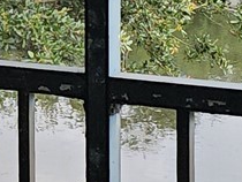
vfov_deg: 8.5
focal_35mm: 175
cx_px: -146
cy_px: 22
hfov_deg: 10.8
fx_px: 1225
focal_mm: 6.3
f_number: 1.7
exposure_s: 1/222
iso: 10
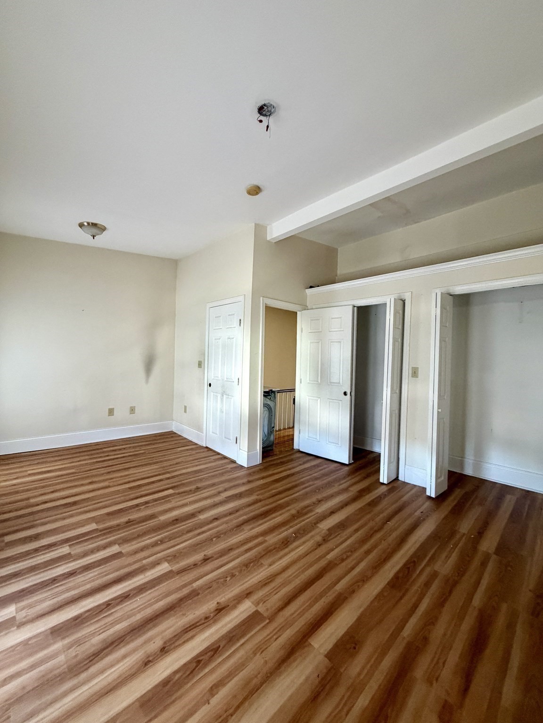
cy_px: 362
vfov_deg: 102.1
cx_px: 272
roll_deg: -1.5
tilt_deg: -0.3
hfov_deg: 85.7
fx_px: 293
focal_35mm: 14
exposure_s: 1/60
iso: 500
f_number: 2.2
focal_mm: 2.22
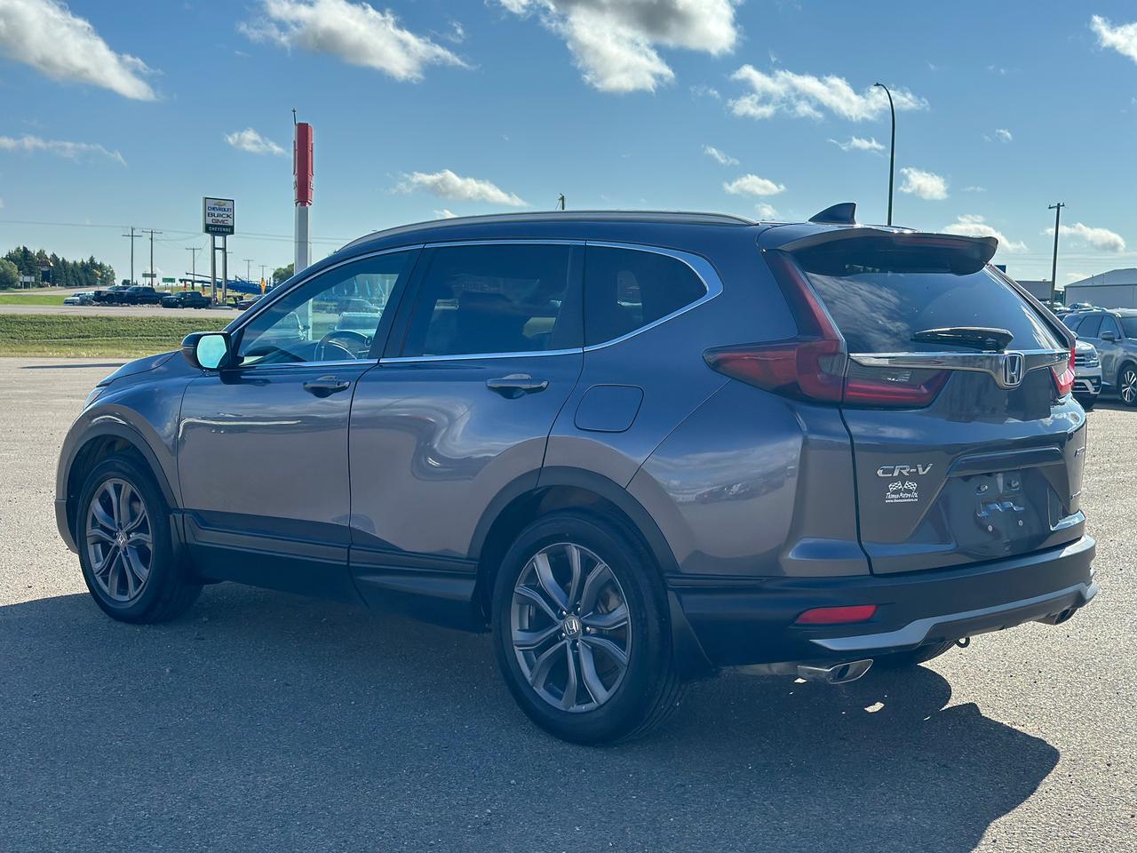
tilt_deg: -4.2
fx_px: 1577
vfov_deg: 30.3
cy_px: 426
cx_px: 568
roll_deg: -1.0
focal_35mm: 48
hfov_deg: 39.7
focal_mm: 6.86
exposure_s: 1/5882
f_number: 1.78
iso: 100
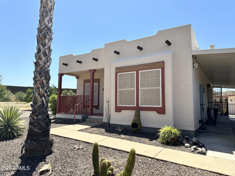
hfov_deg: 71.6
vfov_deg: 56.8
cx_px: 118
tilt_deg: +4.8
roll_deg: -2.0
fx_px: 163
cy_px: 88
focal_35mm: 24
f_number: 1.78
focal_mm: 6.86
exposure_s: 1/4016
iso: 80
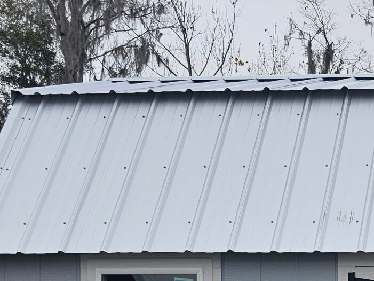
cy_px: 376
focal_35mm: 84
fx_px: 908
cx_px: 555
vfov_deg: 16.5
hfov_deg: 20.2
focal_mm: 6.3
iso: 10
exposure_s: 1/362
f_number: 1.7
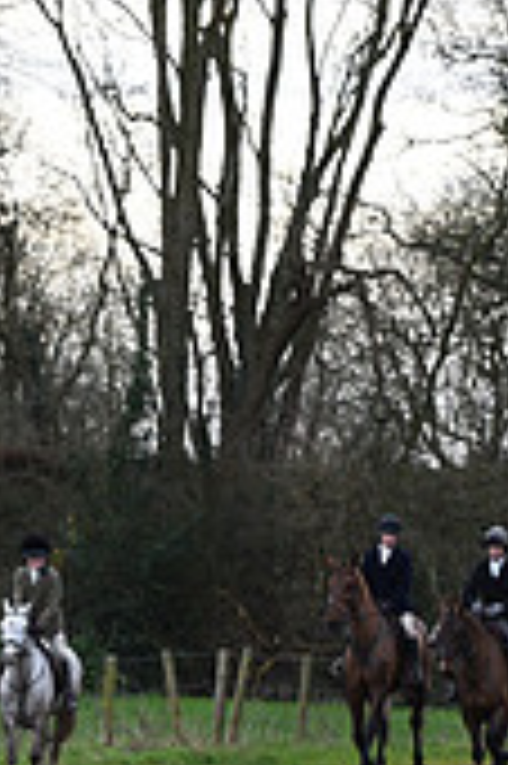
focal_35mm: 359
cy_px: 626
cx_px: -616
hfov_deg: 3.8
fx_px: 7614
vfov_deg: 5.7
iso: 1250
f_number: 5.6
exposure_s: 1/1250
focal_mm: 105
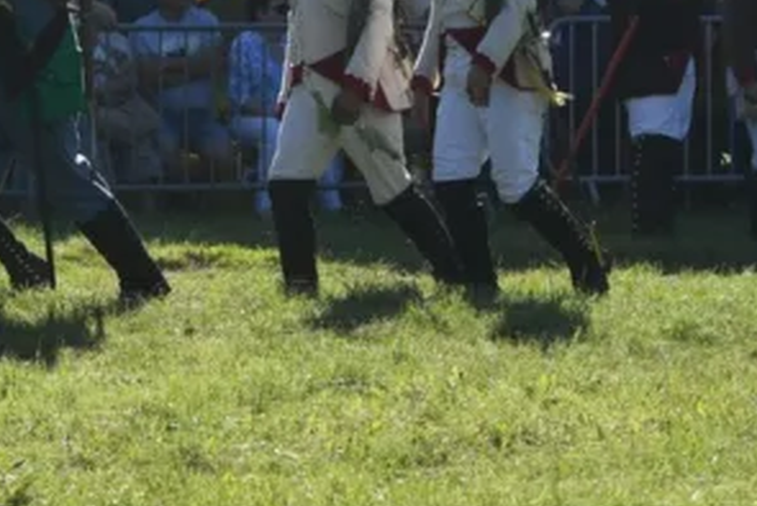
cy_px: -3
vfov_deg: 3.8
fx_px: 7658
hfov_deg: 5.6
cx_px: -180
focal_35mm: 364
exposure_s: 1/1000
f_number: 3.5
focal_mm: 70
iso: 100
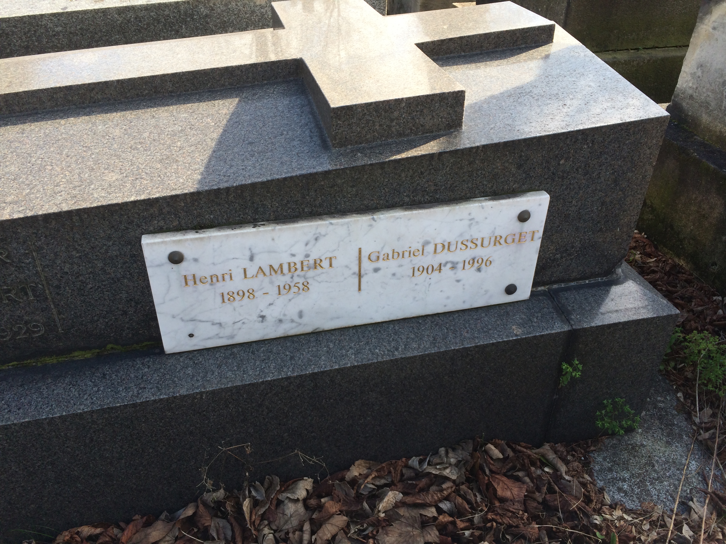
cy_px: 272
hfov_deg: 60.0
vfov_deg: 46.8
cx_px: 363
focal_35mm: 30
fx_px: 629
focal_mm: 4.12
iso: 32
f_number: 2.2
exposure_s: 1/287
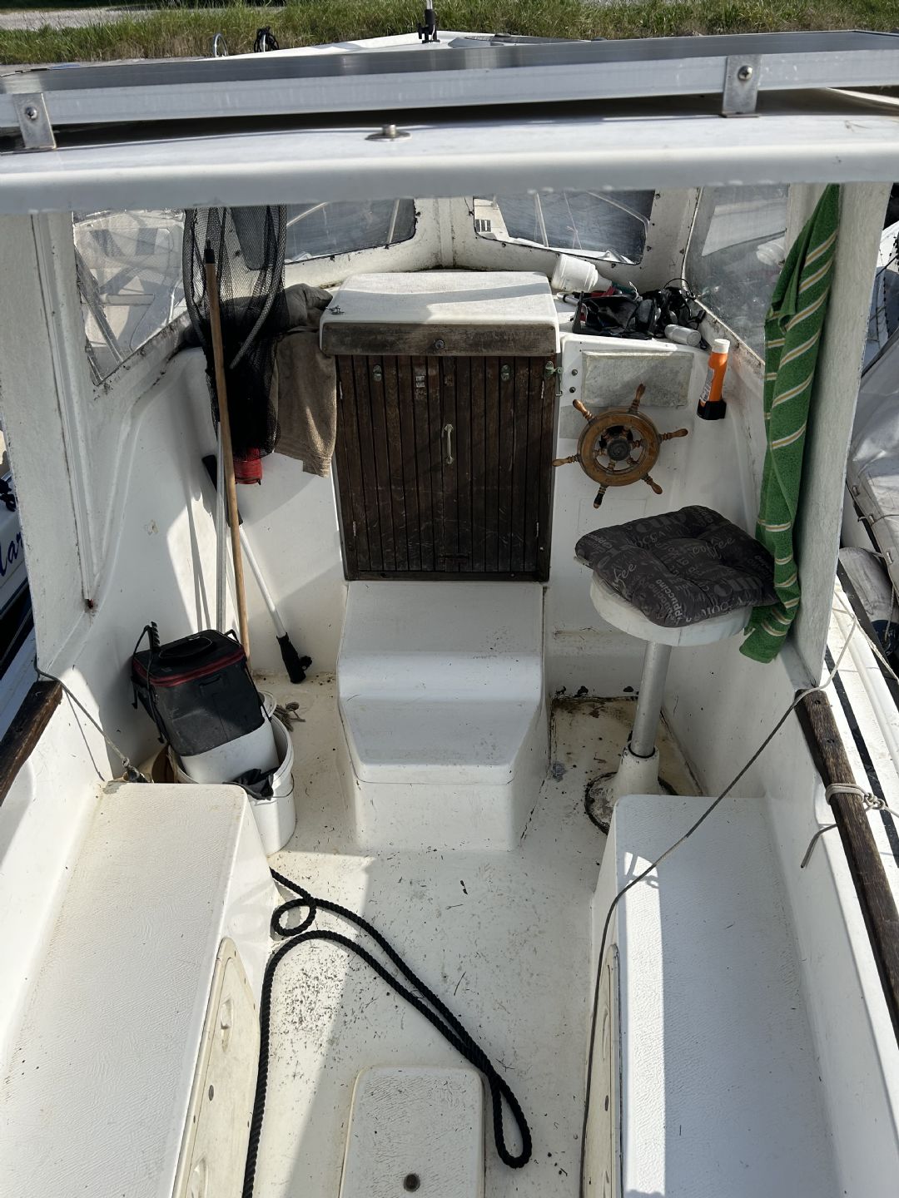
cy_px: 599
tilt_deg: -34.8
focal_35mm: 26
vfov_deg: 67.3
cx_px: 450
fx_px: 900
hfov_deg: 53.1
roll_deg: +1.0
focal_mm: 5.7
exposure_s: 1/6579
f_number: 1.5
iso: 50
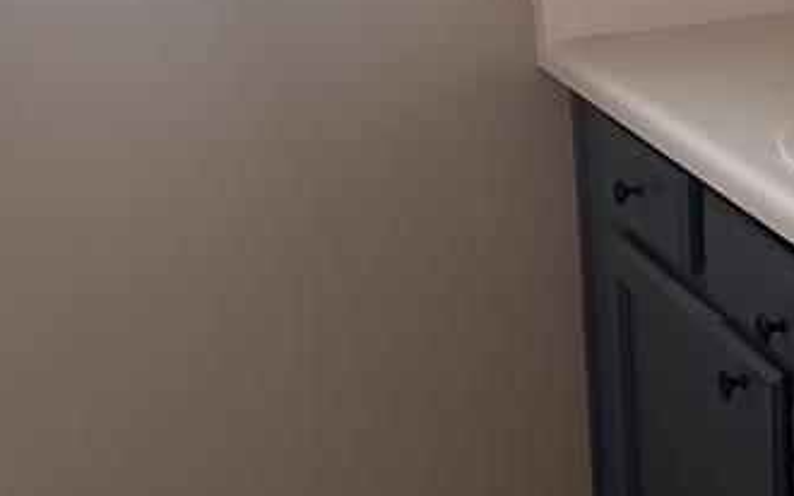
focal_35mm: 79
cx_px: 1112
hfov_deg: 22.5
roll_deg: -0.8
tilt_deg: -12.5
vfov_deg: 16.1
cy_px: -16
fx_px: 1709
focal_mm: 6.86
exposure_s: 1/60
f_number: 1.78
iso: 640
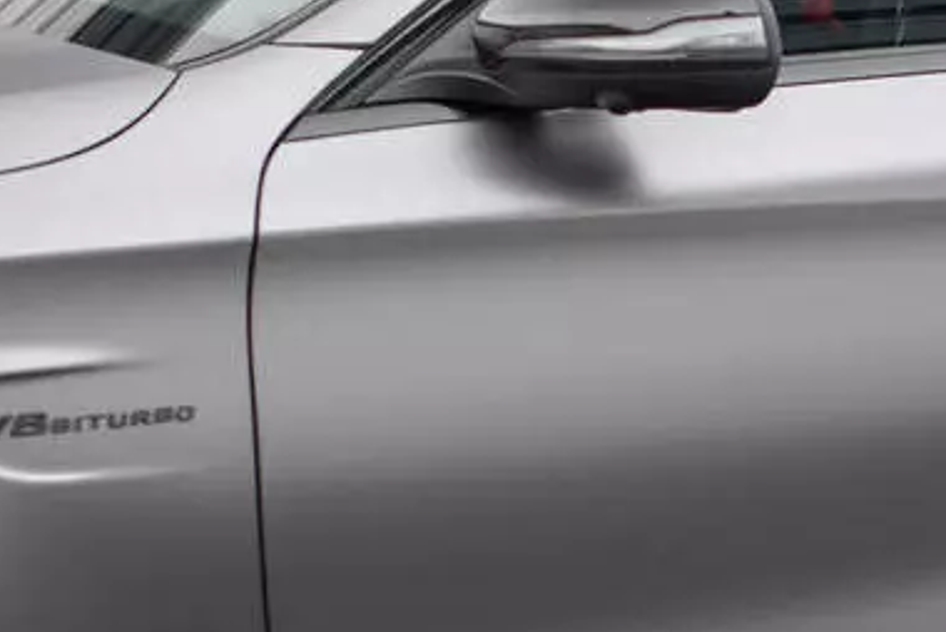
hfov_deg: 21.6
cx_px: 856
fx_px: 2419
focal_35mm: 92
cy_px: 618
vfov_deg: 14.7
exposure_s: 1/125
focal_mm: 35
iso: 500
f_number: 2.5
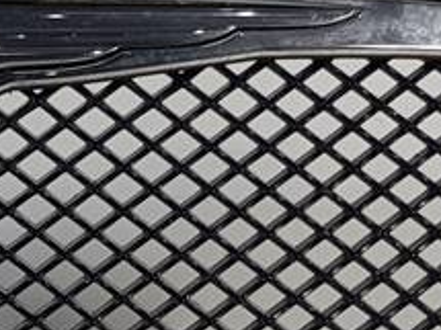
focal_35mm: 174
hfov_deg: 11.2
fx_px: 2215
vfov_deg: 8.4
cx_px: -66
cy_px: 394
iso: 50
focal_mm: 4.2
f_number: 1.7
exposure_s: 1/100
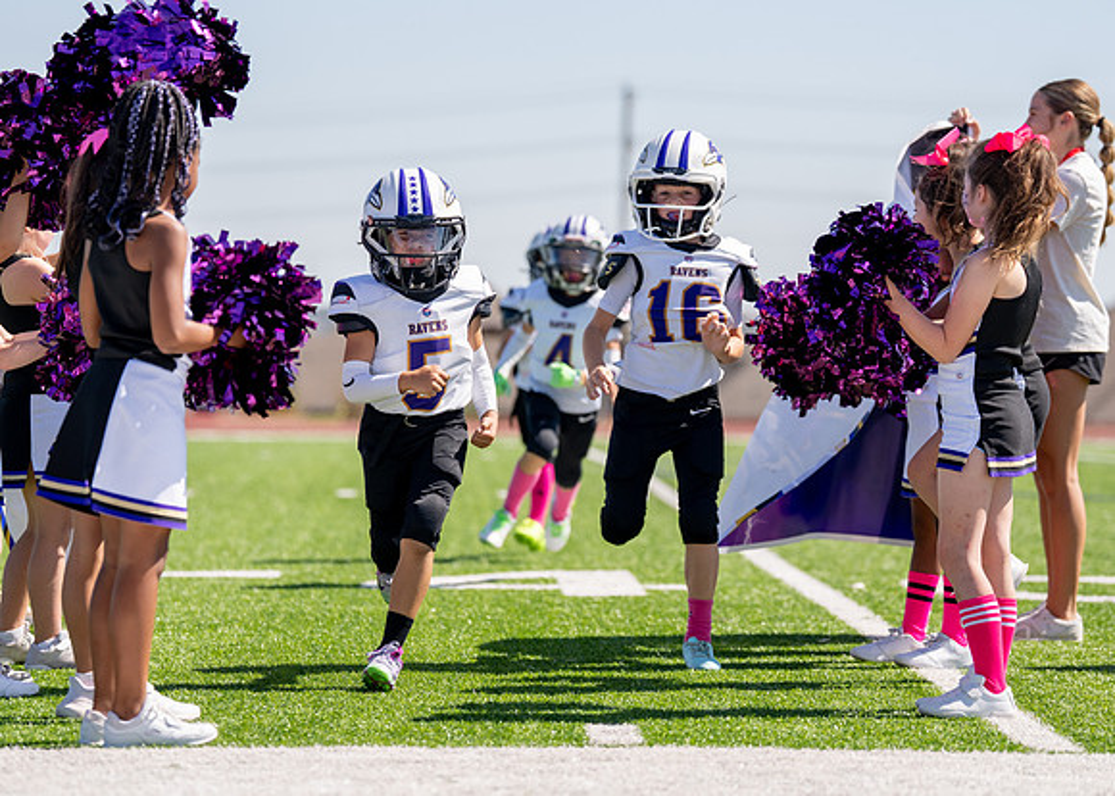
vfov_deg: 9.2
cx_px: 564
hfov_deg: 12.9
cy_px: 341
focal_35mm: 156
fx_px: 4924
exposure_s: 1/2500
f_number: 2.8
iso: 160
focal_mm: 127
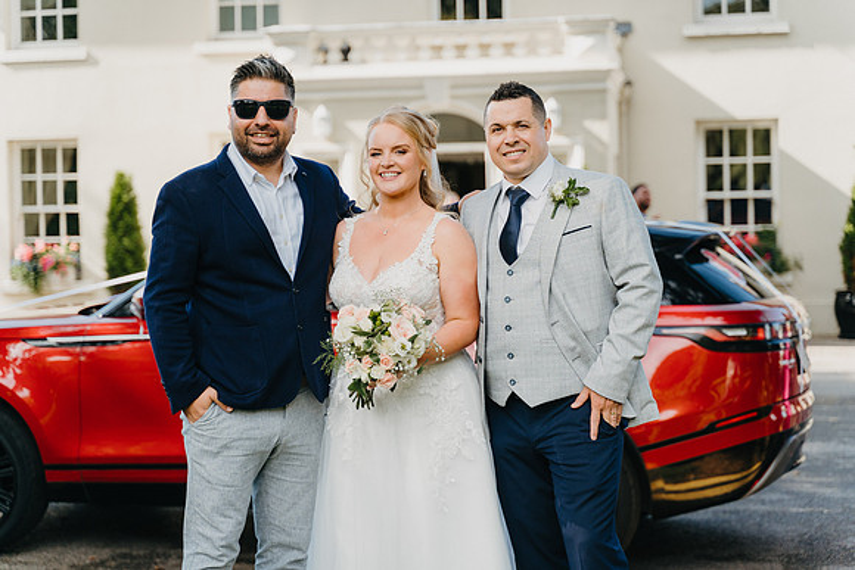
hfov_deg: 27.0
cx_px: 428
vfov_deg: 18.2
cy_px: 285
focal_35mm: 75
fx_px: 1782
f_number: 2.8
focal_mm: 75
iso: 250
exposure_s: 1/1000
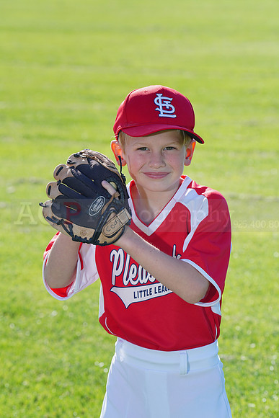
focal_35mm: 200
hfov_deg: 6.9
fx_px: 2323
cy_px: 209
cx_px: 140
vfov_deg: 10.3
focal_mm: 200
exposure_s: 1/200
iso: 200
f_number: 10
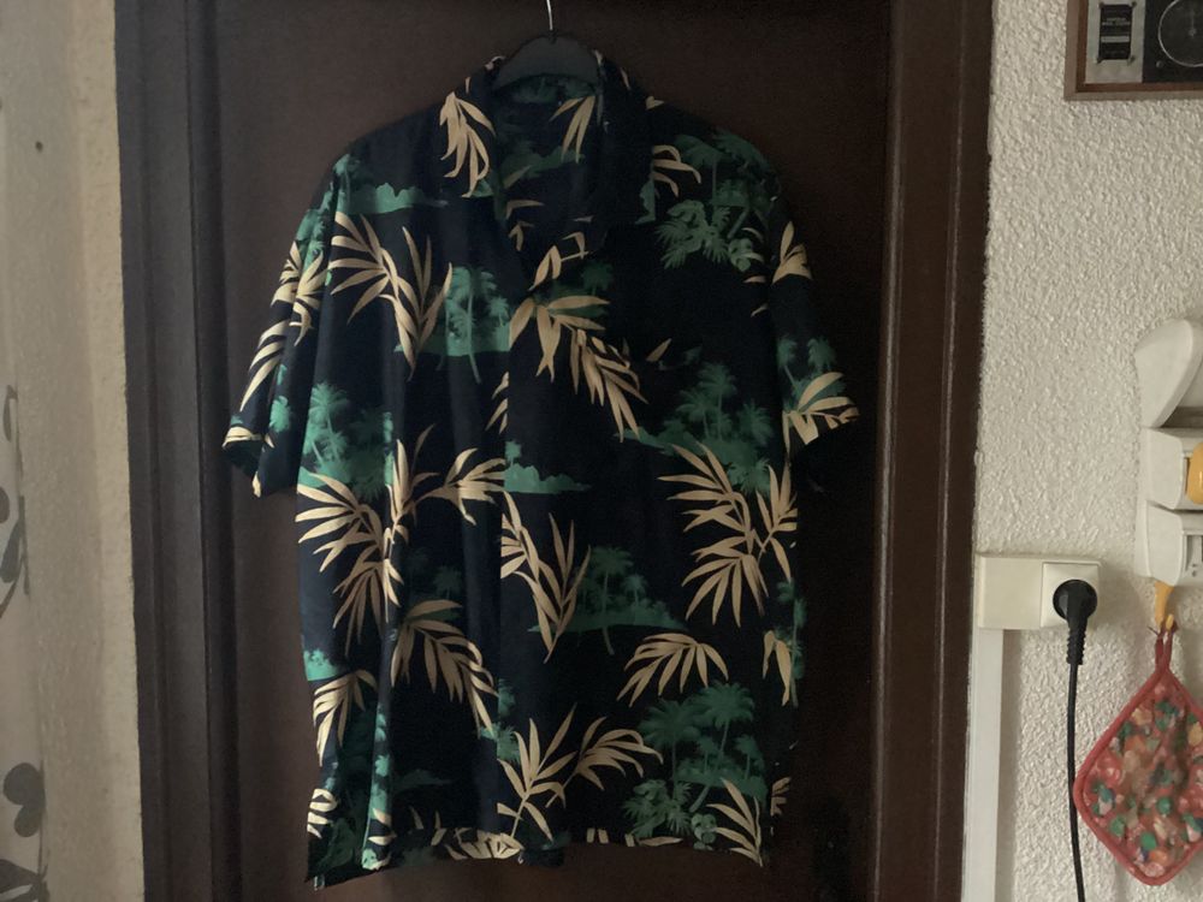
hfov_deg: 58.4
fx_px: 1077
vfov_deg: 45.4
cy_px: 451
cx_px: 602
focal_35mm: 31
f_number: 2.4
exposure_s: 1/17
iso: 800
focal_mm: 3.3
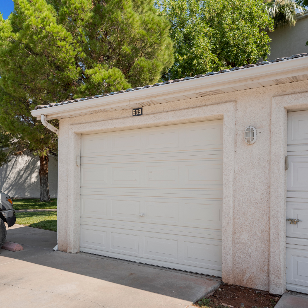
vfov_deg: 51.1
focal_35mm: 32
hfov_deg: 50.5
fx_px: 322
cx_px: 112
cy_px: 154
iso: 250
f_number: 9
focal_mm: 25
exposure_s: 1/200
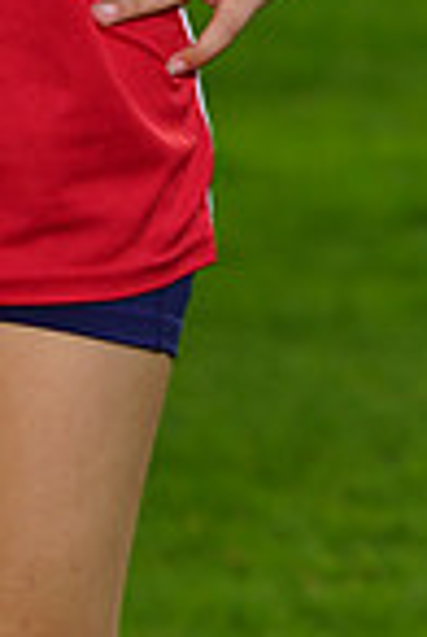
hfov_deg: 1.6
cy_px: -541
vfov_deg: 2.3
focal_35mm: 889
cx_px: -237
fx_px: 15741
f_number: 9
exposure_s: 1/250
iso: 160
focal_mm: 224
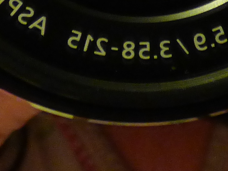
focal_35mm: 142
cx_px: 141
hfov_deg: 13.9
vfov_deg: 10.2
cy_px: -75
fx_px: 935
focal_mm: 3.58
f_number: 2.8
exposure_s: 1/8
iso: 400
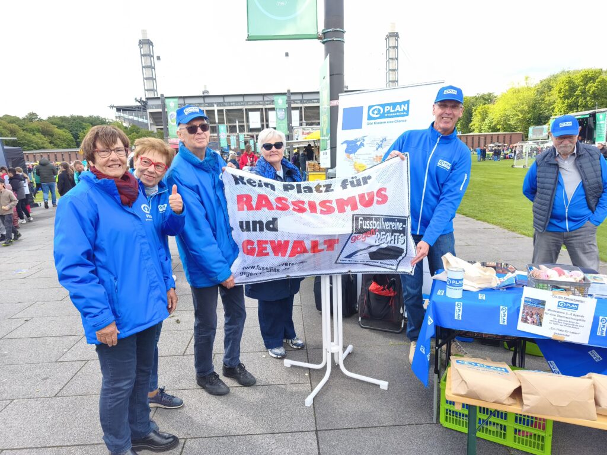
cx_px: 304
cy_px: 228
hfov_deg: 73.9
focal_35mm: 23
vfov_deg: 58.9
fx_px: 403
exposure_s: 1/156
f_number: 1.7
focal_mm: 6.06
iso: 50
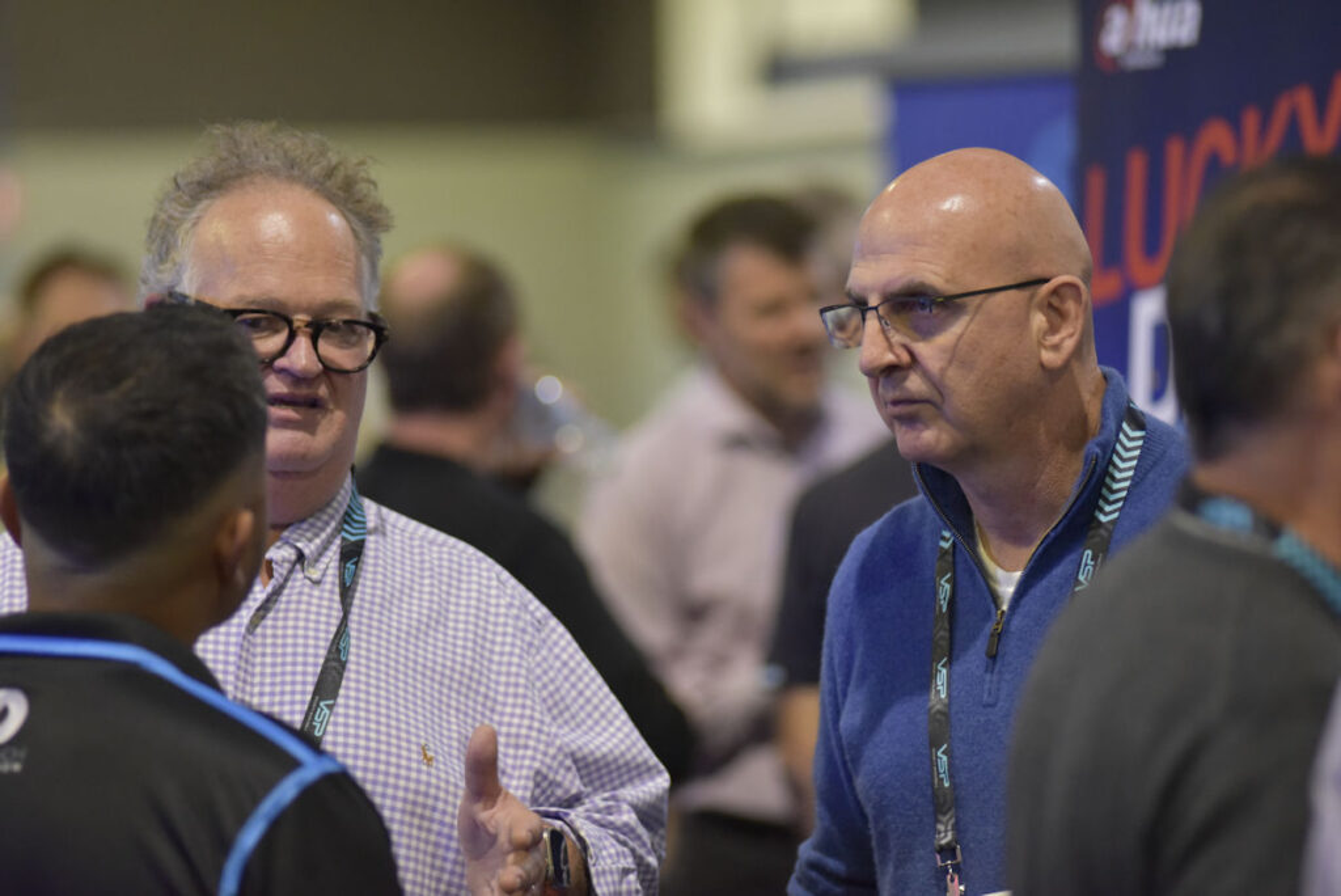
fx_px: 6709
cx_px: 670
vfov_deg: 7.6
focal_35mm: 180
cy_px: 448
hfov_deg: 11.4
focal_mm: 180
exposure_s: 1/320
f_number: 2.8
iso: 6400
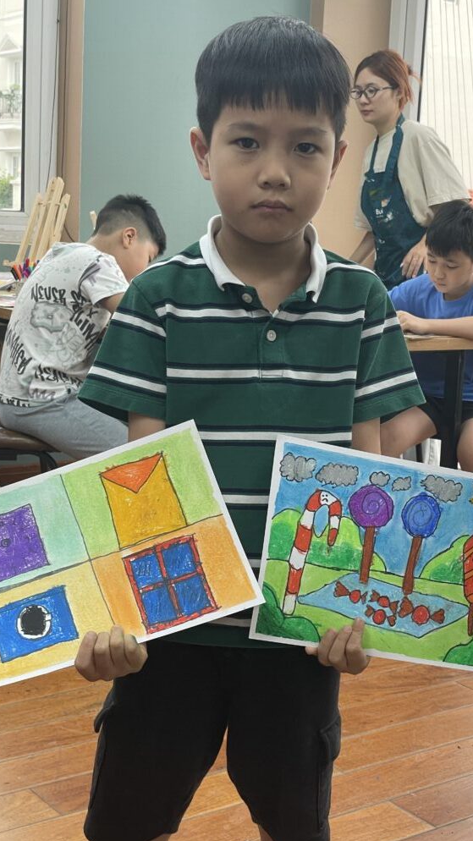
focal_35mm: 57
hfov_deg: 21.1
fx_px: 1271
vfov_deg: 36.6
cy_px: 420
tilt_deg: -9.1
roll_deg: -2.6
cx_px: 237
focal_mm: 6
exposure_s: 1/100
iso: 100
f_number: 2
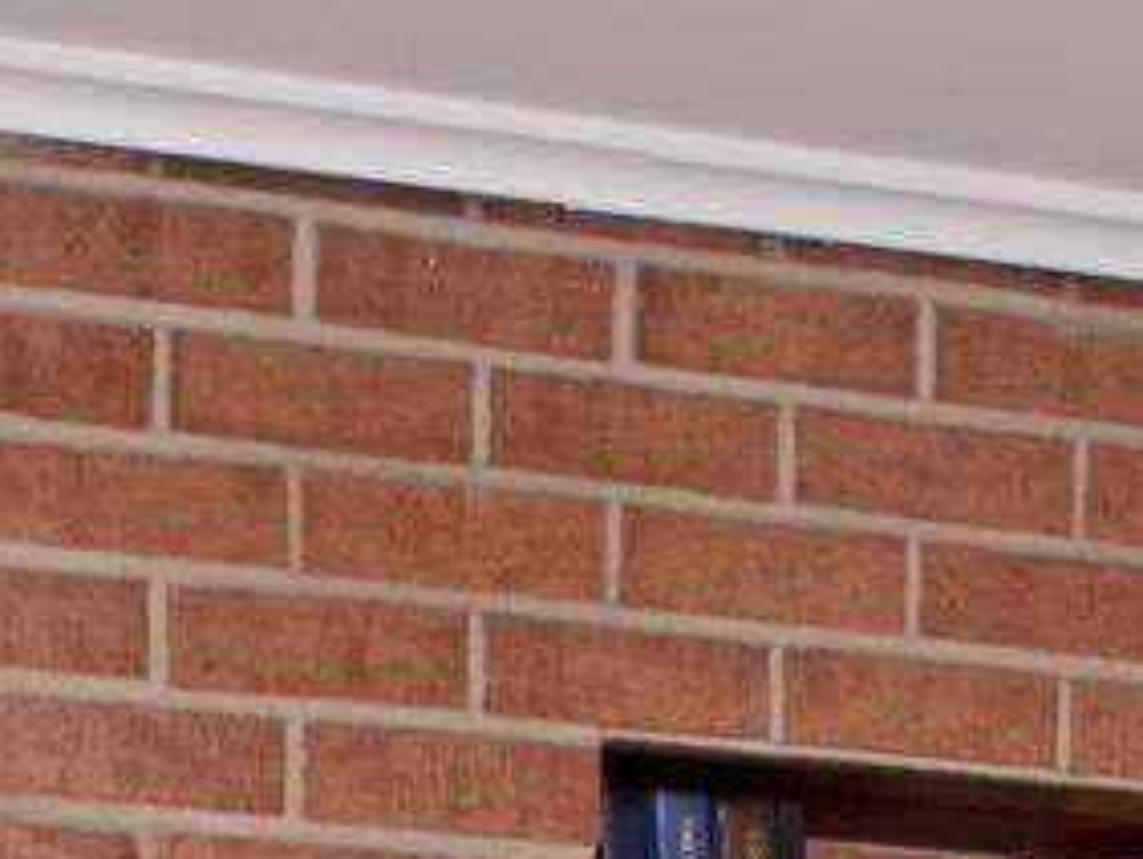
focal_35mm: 272
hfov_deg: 7.3
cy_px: 2701
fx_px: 8989
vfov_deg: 5.1
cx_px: 709
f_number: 4.2
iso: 360
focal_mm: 26
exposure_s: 1/60
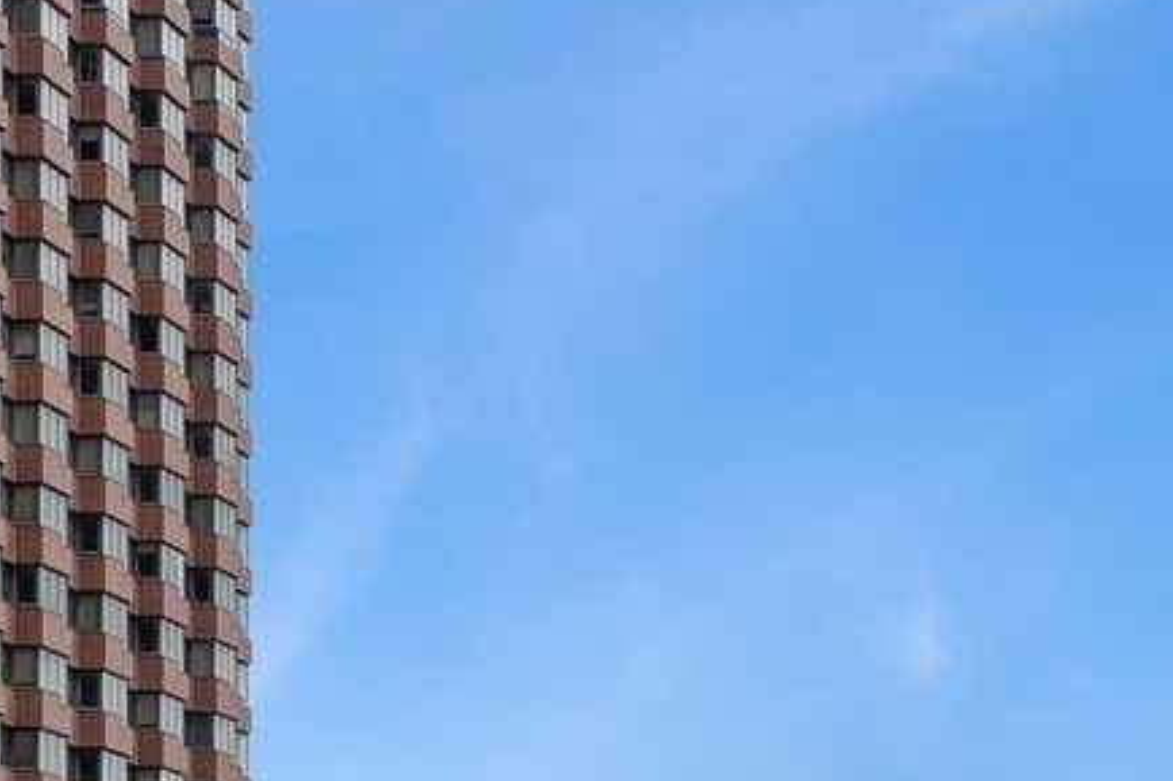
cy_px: 1188
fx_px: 5406
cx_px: 1308
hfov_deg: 12.2
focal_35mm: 166
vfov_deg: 8.1
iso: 200
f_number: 9.5
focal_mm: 30
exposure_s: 1/180
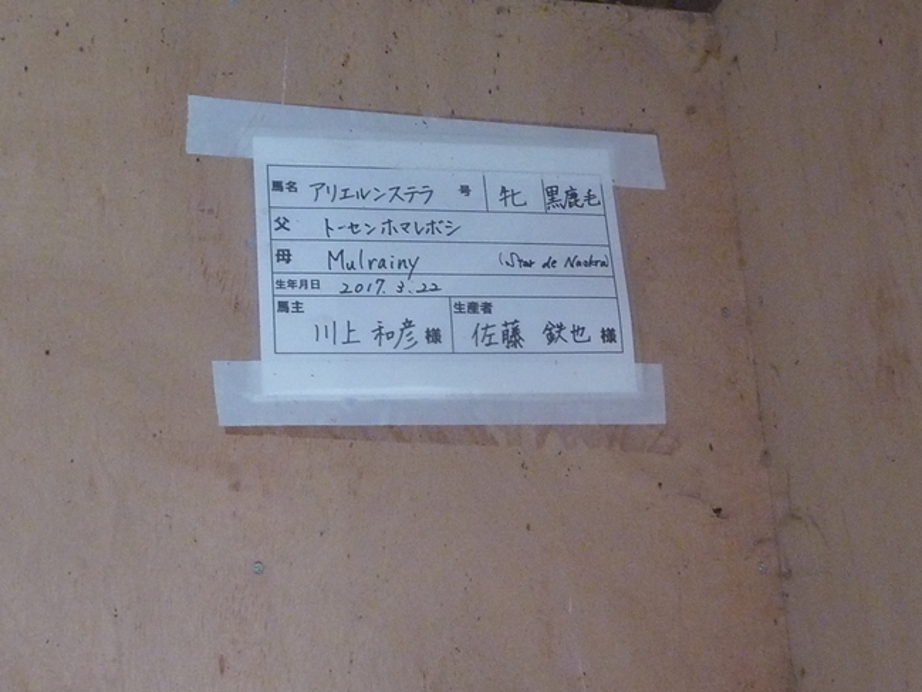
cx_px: 424
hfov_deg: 36.1
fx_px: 1412
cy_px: 323
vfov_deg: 27.5
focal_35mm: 53
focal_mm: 4.4
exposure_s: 1/15
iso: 400
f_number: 3.3
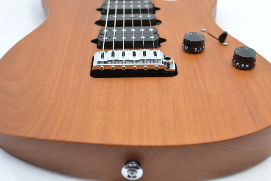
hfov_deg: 37.9
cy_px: 90
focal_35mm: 52
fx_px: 395
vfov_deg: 25.7
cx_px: 136
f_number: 4.5
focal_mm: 35
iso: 200
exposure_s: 1/60
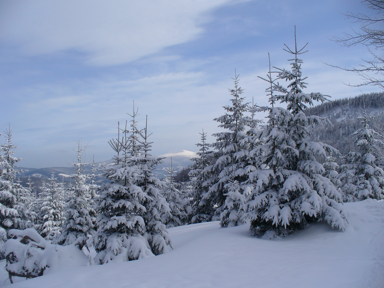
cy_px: 144
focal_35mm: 37
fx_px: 410
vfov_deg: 38.7
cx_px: 192
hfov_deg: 50.1
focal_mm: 6.1
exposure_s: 1/640
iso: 80
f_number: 5.6
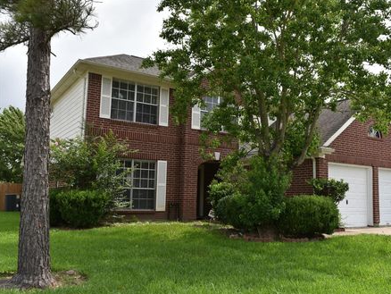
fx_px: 390
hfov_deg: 53.0
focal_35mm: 35
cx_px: 221
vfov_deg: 41.2
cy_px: 148
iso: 200
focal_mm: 21
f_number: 8
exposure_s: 1/500
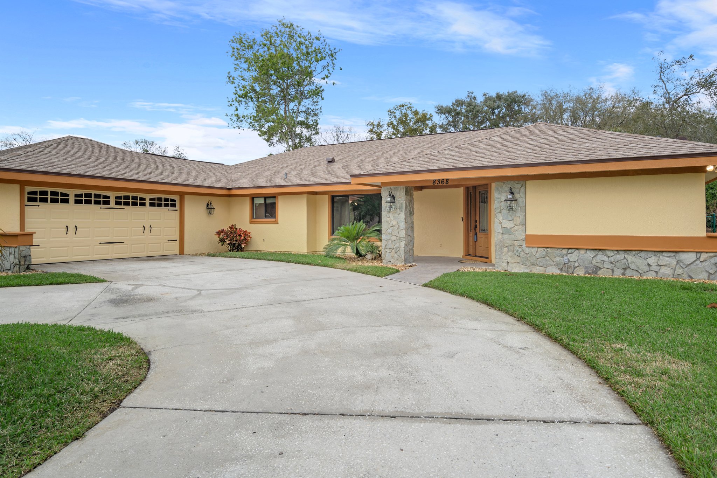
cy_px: 239
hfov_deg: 78.6
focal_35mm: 22
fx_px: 438
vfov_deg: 57.2
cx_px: 358
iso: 100
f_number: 8
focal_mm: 22
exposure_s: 1/125
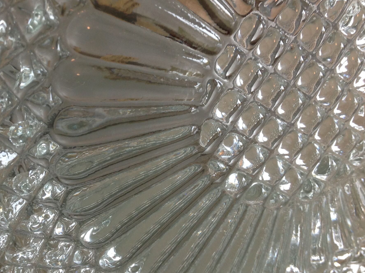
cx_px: 122
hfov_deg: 37.1
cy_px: 110
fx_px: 537
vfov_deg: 28.4
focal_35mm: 51
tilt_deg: -24.7
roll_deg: -2.8
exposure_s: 1/15
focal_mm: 4.28
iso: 80
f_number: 2.4
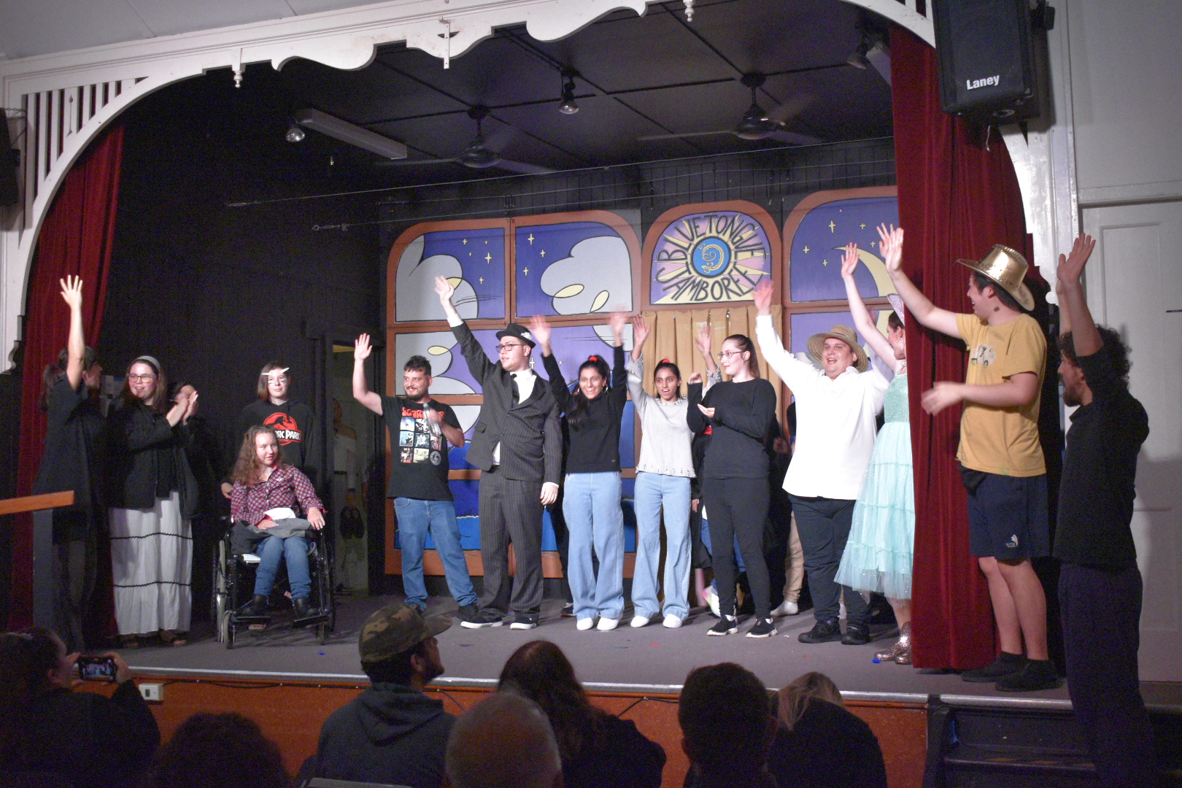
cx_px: 591
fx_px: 1477
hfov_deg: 43.6
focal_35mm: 45
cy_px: 394
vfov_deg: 29.9
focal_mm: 30
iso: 8000
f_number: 4.2
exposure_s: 1/60
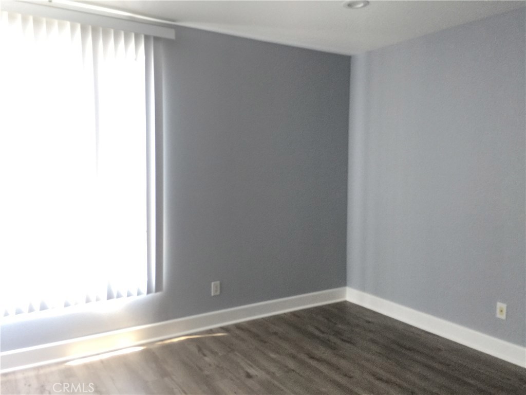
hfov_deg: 61.7
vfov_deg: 48.2
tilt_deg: -3.9
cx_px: 263
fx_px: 441
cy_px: 198
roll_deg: -0.9
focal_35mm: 29
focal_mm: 4.15
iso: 64
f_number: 2.2
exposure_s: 1/15
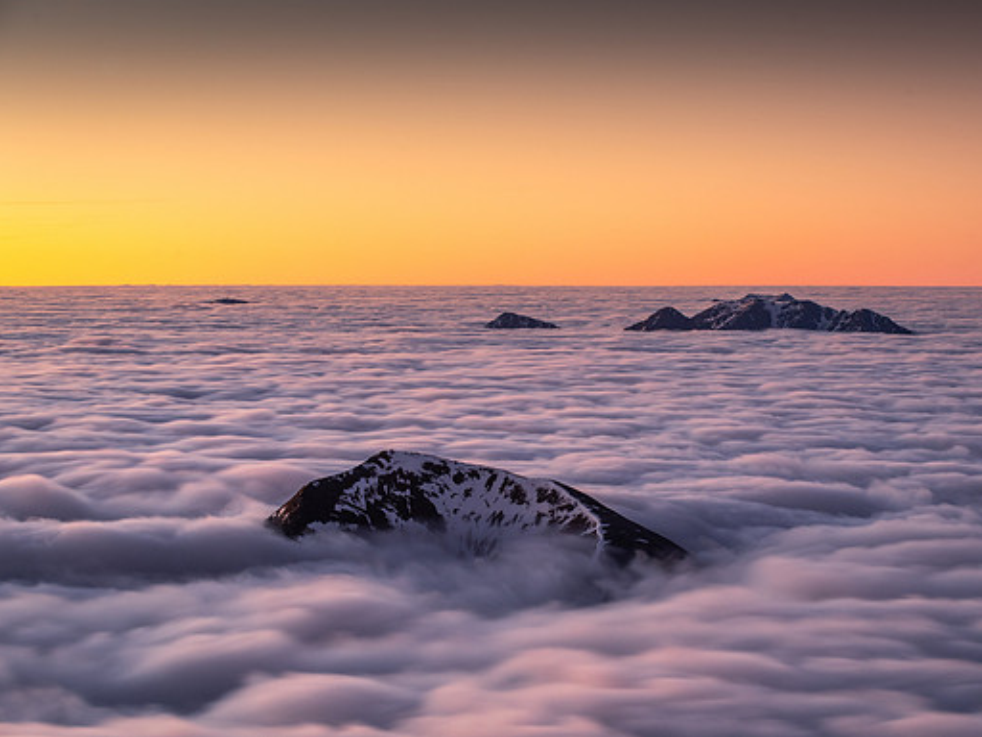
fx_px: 3489
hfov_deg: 16.0
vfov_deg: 12.0
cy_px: 371
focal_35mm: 123
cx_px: 540
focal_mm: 110
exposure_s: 8
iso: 800
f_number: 10
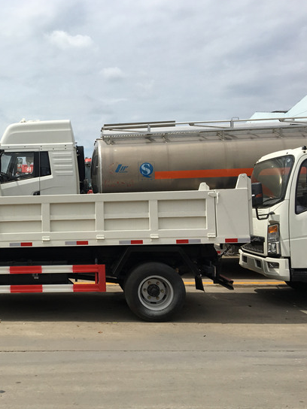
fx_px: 473
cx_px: 46
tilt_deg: +1.5
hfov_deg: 34.4
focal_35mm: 40
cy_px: 200
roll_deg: +0.4
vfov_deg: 46.8
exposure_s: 1/2747
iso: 25
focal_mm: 4.15
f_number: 2.2
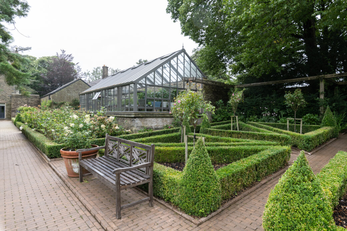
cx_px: 174
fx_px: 193
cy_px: 116
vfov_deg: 61.9
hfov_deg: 84.0
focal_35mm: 20
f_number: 8
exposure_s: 1/40
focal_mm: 20
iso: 200
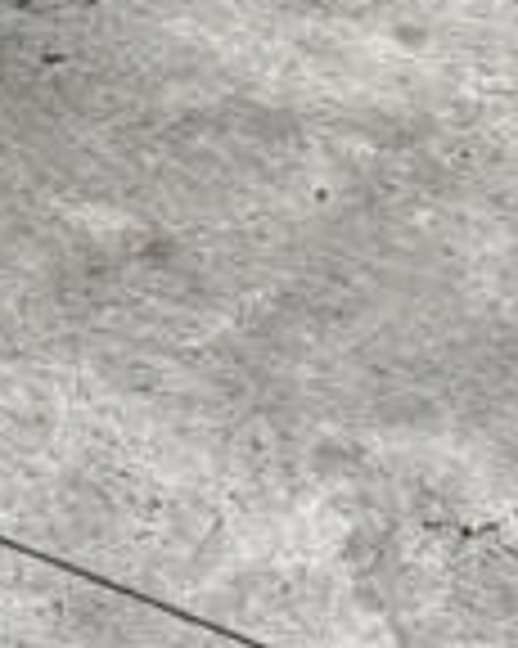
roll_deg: +1.6
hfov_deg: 10.0
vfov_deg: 14.6
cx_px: -811
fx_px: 2494
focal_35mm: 130
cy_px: 22
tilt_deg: -38.4
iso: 125
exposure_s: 1/120
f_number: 1.78
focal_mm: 6.76
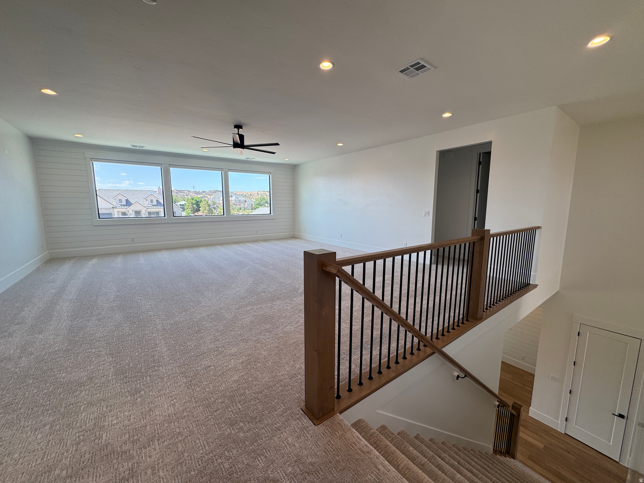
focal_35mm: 14
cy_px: 242
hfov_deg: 102.1
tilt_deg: -8.2
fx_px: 260
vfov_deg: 85.7
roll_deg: +0.1
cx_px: 322
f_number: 2.2
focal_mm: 2.22
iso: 40
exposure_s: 1/120
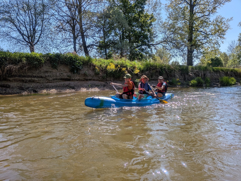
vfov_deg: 56.8
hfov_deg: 71.6
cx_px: 120
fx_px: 167
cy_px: 90
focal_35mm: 24
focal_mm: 4.53
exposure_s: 1/1312
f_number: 1.7
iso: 29
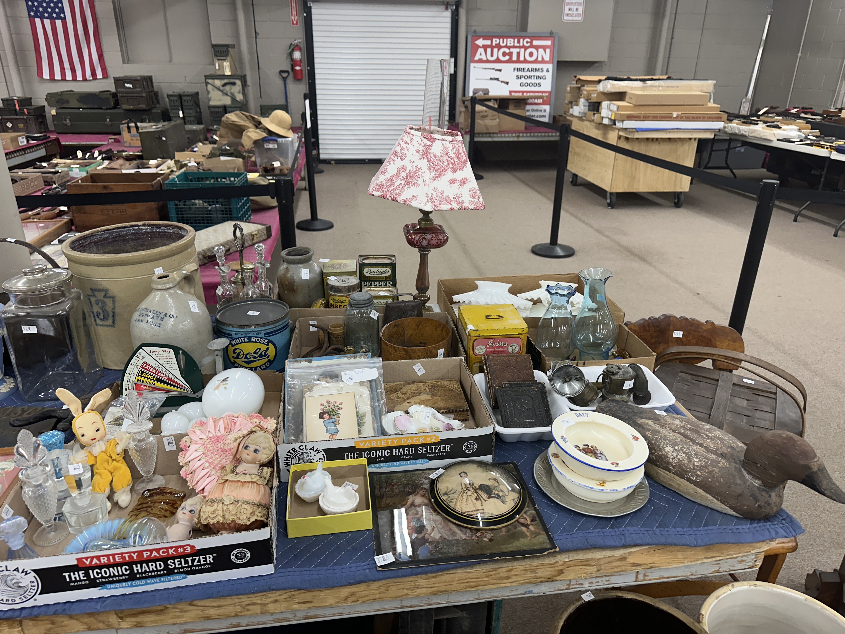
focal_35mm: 24
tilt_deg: -22.6
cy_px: 317
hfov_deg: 71.6
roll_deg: +0.0
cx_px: 422
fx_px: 586
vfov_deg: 56.8
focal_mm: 6.86
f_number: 1.78
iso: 160
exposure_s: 1/120
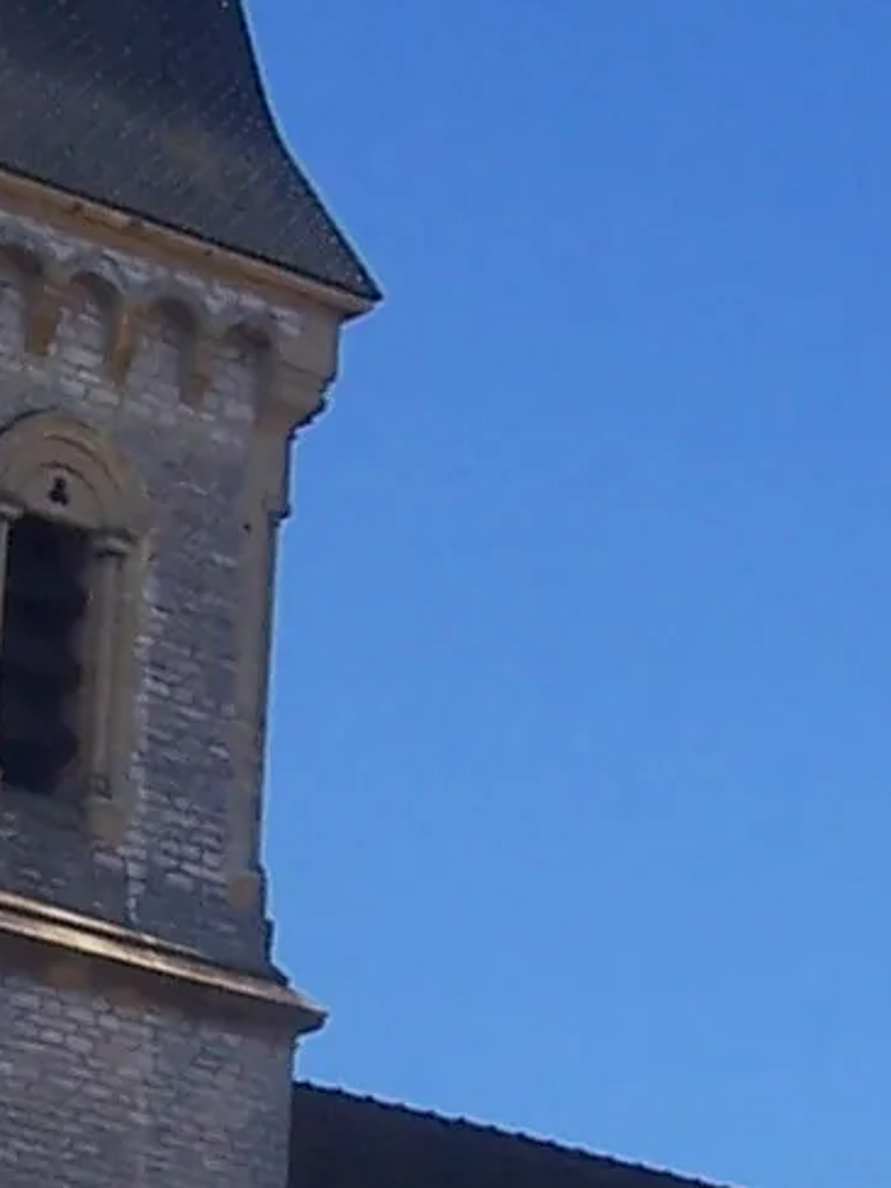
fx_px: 5834
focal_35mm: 170
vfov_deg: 11.6
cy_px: 879
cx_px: -131
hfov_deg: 8.6
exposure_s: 1/500
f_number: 4.8
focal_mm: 6
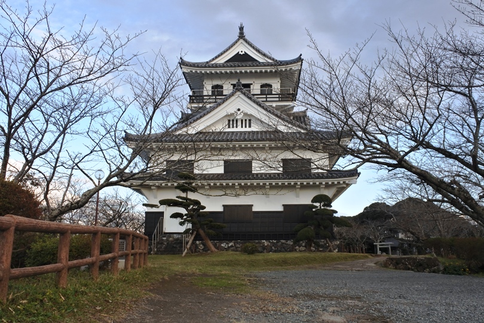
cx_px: 242
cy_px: 162
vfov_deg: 42.3
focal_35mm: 31
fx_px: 417
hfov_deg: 60.3
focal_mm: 11.8
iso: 320
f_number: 9
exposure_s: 1/160
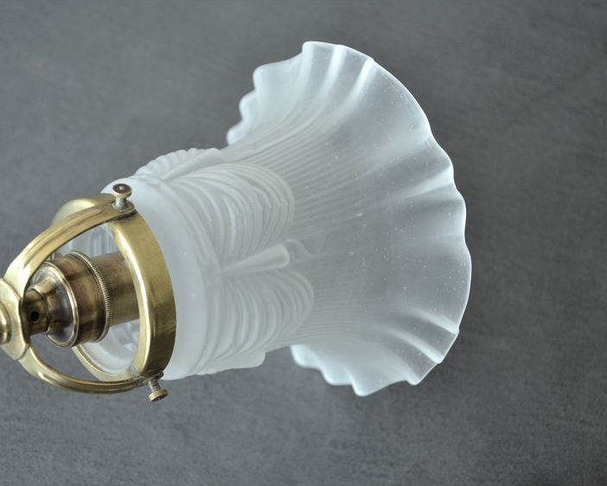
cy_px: 243
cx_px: 263
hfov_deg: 24.9
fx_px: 1376
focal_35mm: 77
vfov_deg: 20.0
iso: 640
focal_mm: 45
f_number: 4.8
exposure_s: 1/60
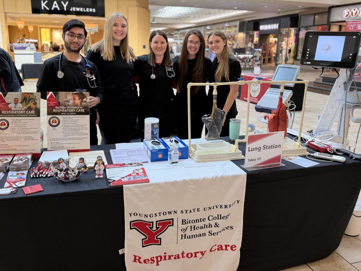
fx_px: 250
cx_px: 180
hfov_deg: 71.6
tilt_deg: -12.9
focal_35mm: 24
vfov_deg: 56.8
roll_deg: -1.3
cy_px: 136
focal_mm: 6.76
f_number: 1.78
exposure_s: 1/120
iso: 200
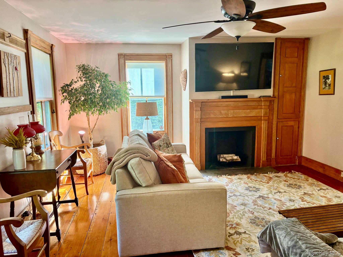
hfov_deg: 67.3
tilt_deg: -7.7
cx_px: 172
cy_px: 128
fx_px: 258
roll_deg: +1.0
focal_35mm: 26
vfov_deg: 53.1
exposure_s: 1/120
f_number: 1.6
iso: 160
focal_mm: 5.96
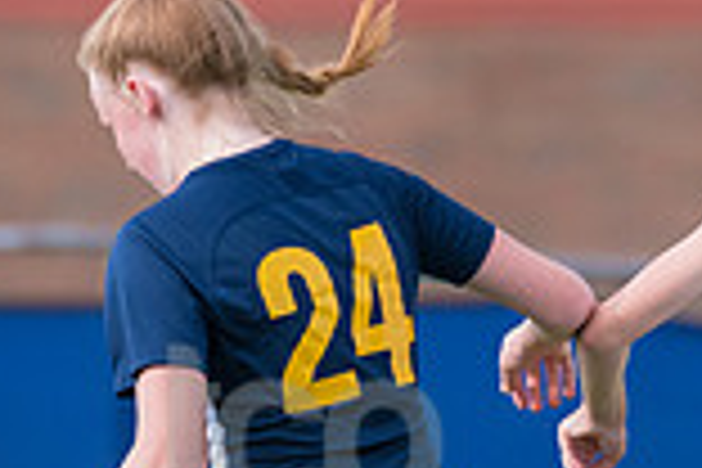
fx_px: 24646
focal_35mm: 1264
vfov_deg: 1.1
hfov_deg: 1.6
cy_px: 506
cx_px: 306
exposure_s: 1/2000
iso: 2000
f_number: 5.6
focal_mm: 340
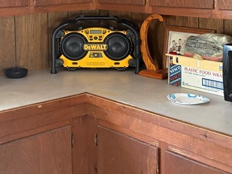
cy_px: 16
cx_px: 91
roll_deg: +0.7
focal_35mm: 68
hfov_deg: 28.5
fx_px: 456
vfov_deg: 21.1
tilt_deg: -5.0
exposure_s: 1/60
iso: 400
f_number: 1.78
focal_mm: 6.76
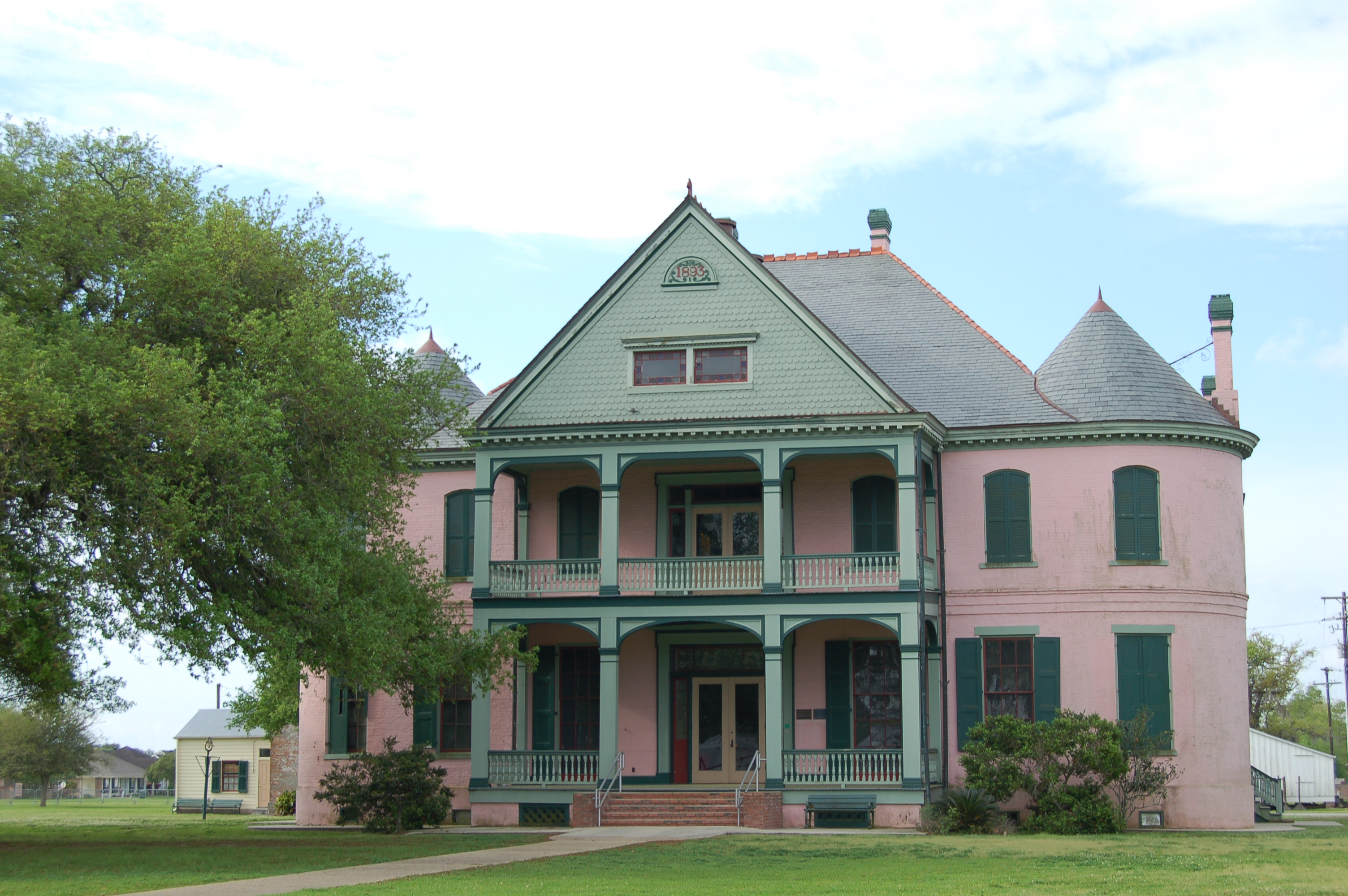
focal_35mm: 57
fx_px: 2132
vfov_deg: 23.7
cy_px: 448
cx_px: 674
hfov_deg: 35.1
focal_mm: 38
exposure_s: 1/200
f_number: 8
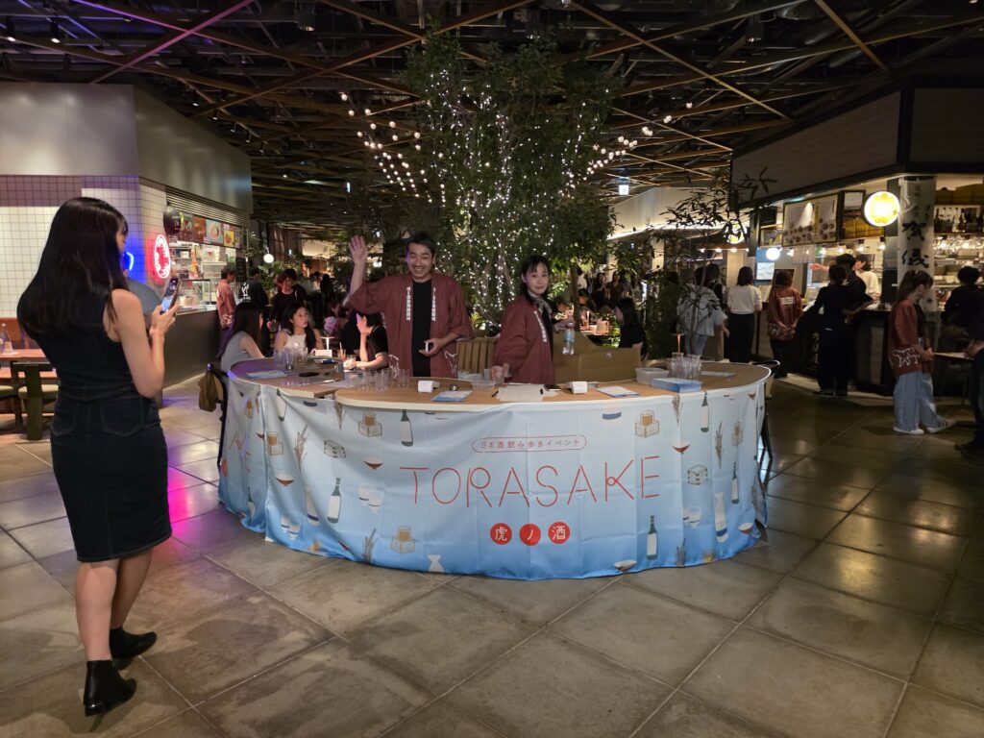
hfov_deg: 73.9
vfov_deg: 58.9
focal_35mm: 23
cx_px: 492
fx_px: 654
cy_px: 369
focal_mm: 6.25
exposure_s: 1/100
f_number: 1.7
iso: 1600
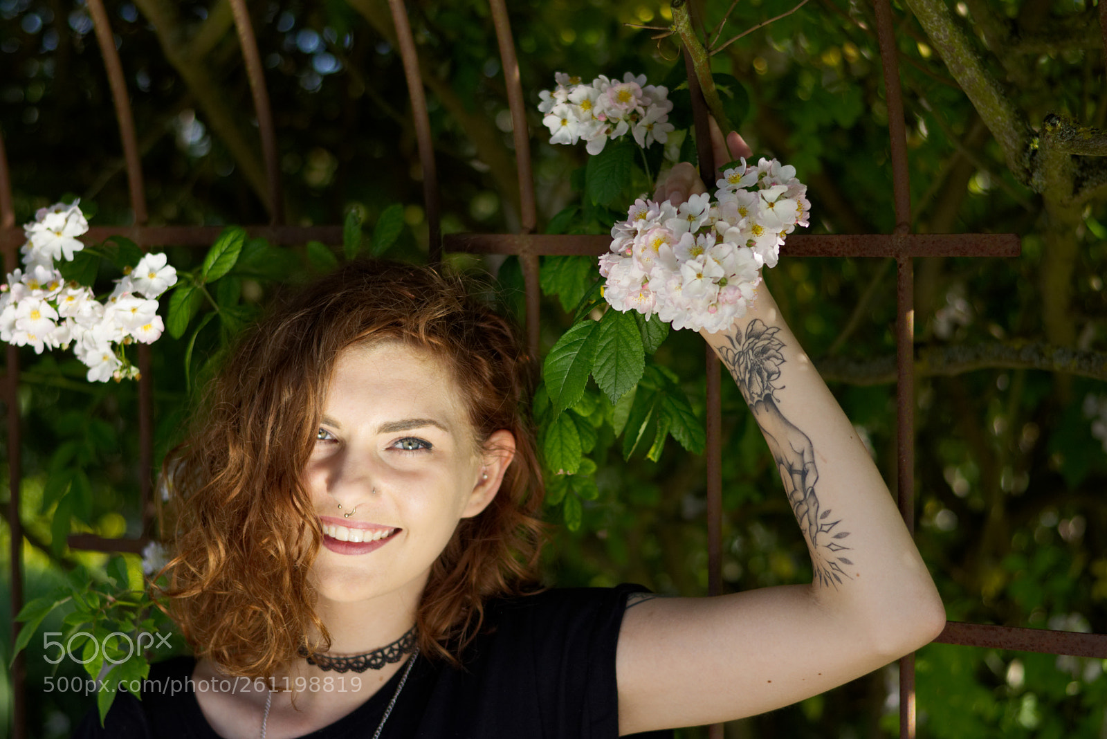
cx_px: 554
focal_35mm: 75
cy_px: 370
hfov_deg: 27.0
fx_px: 2307
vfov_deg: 18.2
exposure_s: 1/4000
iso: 500
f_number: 2.2
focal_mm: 50
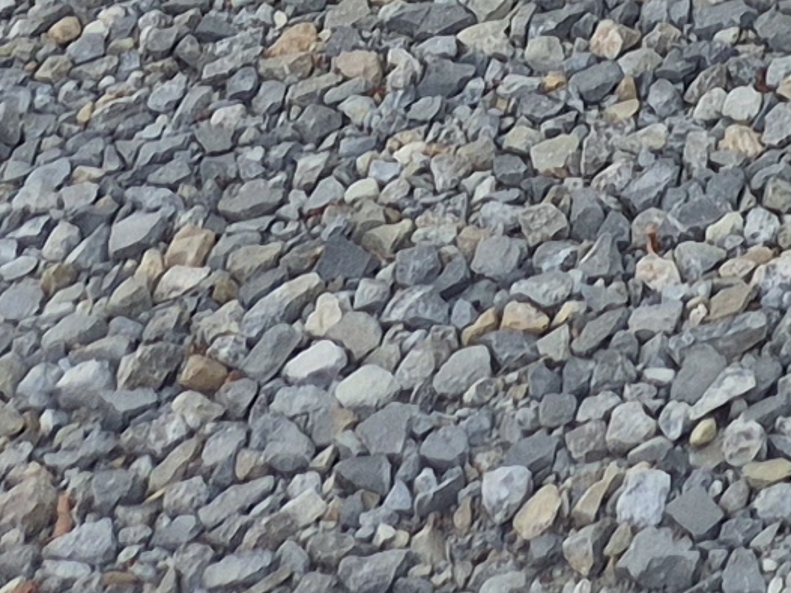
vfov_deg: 7.1
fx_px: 3997
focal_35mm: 175
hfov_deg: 9.9
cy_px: -1484
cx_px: 1929
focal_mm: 5.4
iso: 25
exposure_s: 1/351
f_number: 1.8
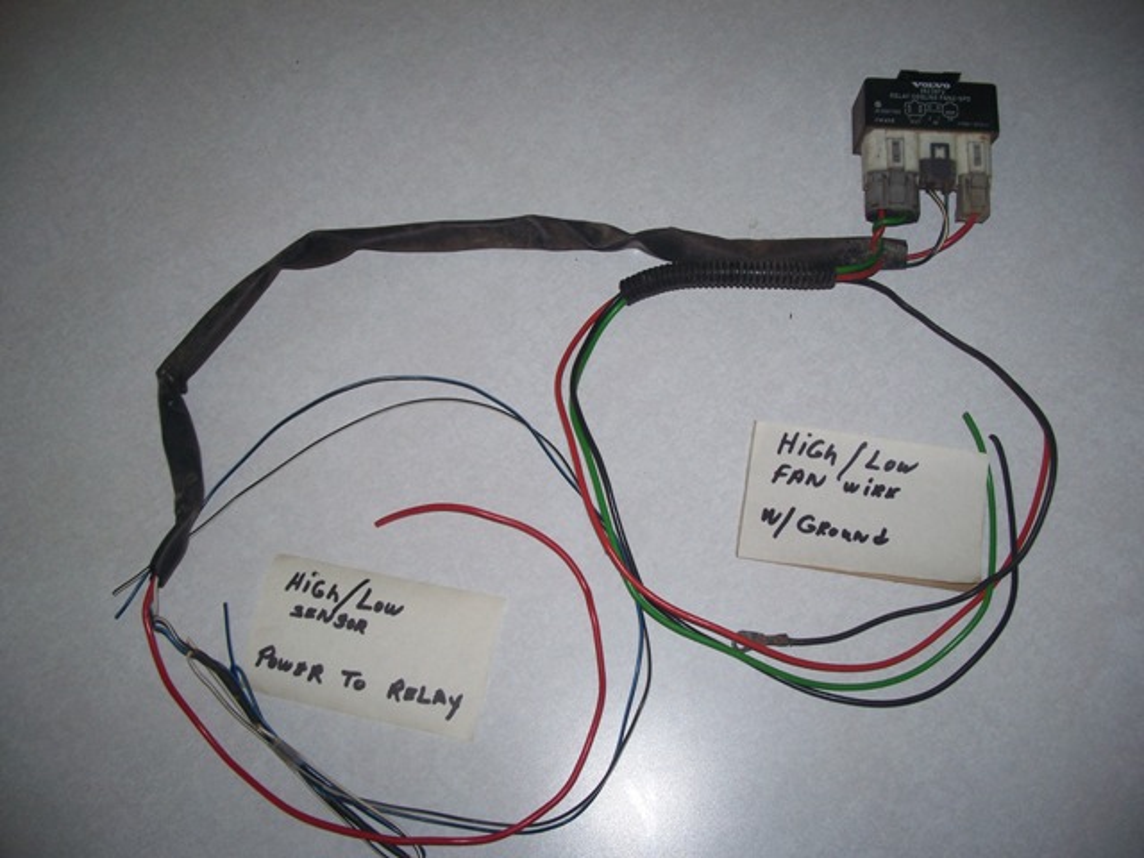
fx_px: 1223
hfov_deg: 50.1
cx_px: 572
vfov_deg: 38.7
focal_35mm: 37
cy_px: 429
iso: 125
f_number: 2.8
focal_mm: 7.8
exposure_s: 1/60
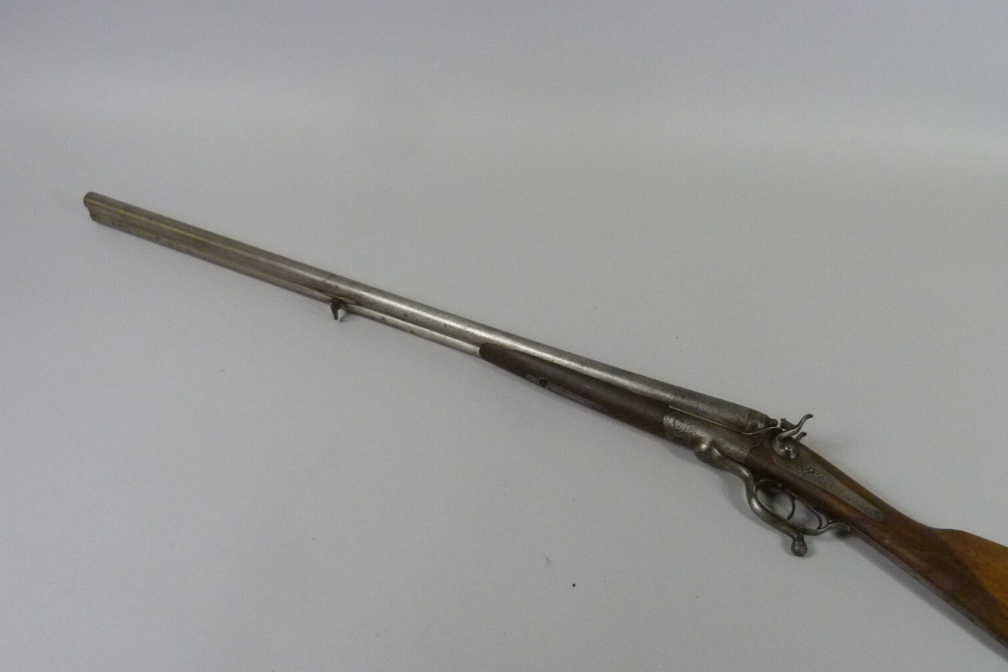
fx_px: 980
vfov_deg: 37.6
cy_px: 427
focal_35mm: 35
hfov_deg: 54.1
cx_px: 596
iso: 320
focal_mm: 4.5
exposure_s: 1/60
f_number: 2.8
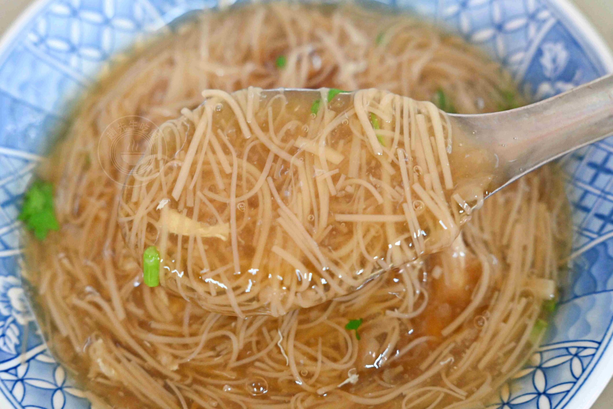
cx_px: 306
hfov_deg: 27.0
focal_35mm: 75
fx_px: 1277
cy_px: 204
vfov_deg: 18.2
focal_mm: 50
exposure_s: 1/200
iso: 3600
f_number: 3.5
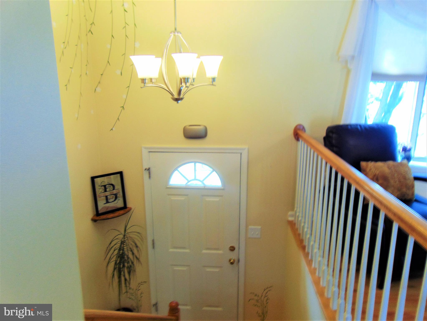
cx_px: 214
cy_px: 160
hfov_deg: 69.4
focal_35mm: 25
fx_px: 308
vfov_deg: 54.9
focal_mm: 4.5
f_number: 7.7
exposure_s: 1/4
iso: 80
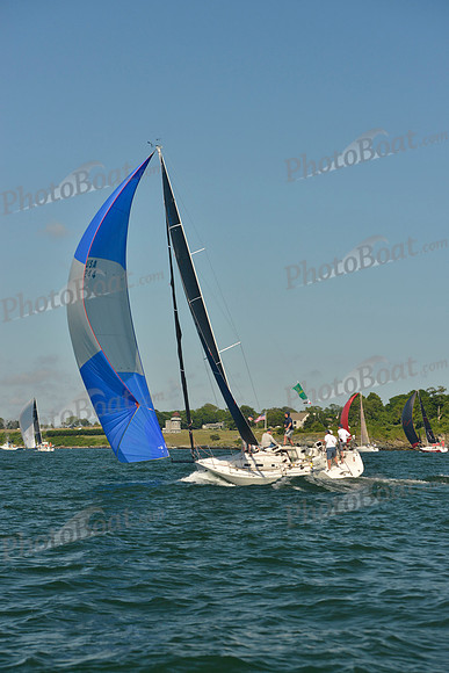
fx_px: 1720
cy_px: 336
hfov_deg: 14.9
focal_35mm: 92
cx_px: 224
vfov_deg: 22.1
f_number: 6.3
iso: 400
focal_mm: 92
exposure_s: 1/1250
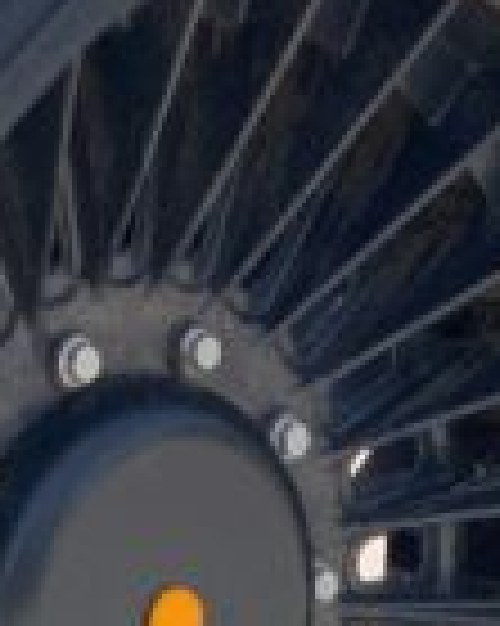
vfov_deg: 8.8
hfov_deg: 7.4
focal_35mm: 209
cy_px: 1175
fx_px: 3870
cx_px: 270
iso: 16
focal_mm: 3
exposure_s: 1/781
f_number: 1.8
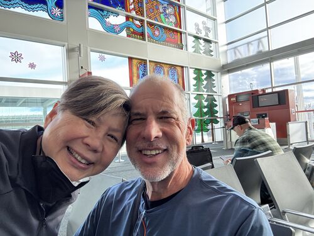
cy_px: 118
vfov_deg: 58.9
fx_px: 209
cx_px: 157
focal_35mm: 23
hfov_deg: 73.9
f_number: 1.9
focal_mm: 2.69
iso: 64
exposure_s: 1/60
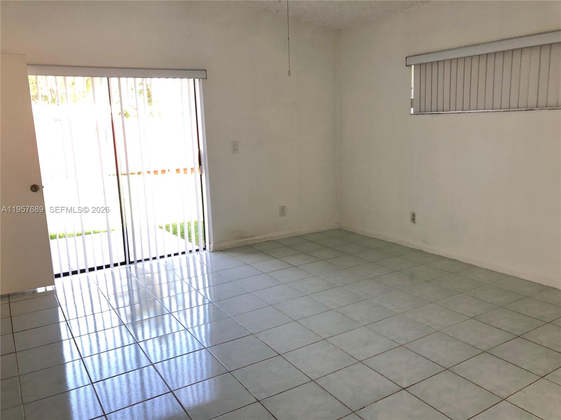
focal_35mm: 28
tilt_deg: -11.9
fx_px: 454
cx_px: 280
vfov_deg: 49.7
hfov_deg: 63.4
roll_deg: +1.9
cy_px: 210
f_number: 1.8
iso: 25
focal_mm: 4
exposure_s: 1/40
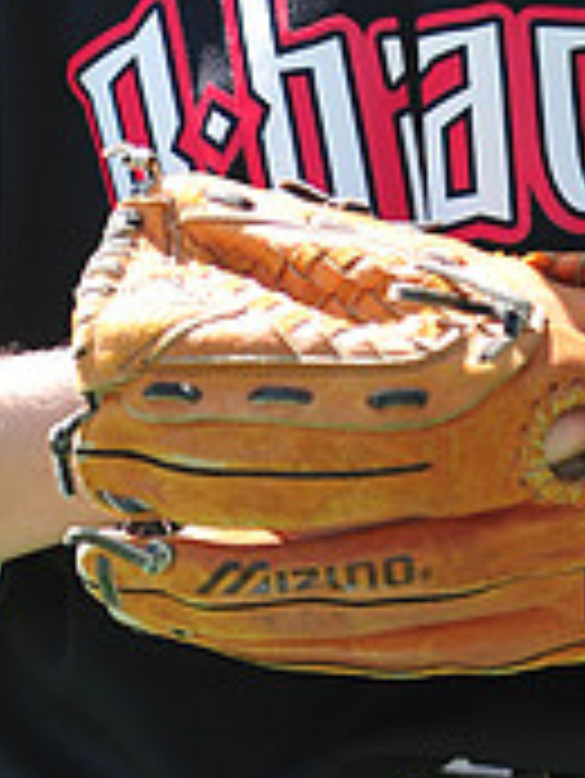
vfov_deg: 3.1
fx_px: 14493
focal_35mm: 644
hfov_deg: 2.3
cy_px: -450
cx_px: 351
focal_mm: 200
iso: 200
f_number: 4.5
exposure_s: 1/400
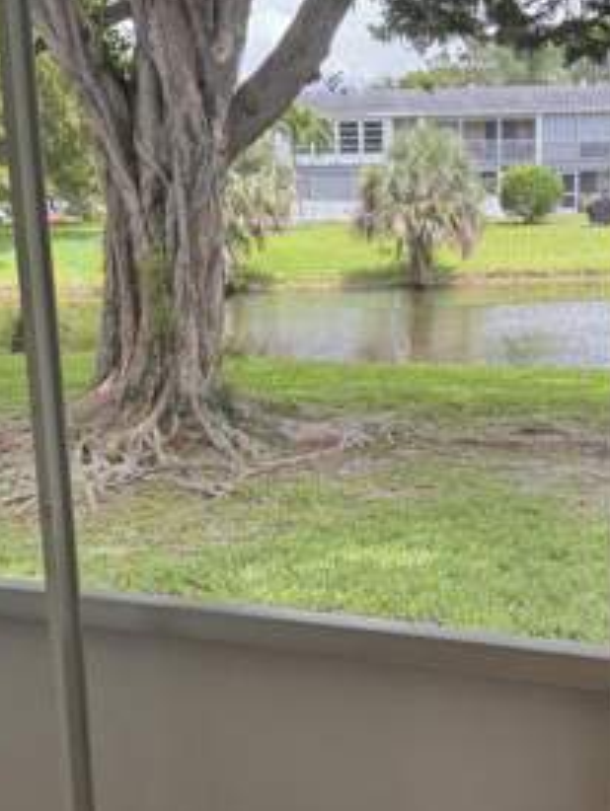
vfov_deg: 34.2
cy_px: 497
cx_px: 391
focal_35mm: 56
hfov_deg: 26.0
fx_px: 1314
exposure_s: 1/349
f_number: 1.78
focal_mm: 6.76
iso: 80
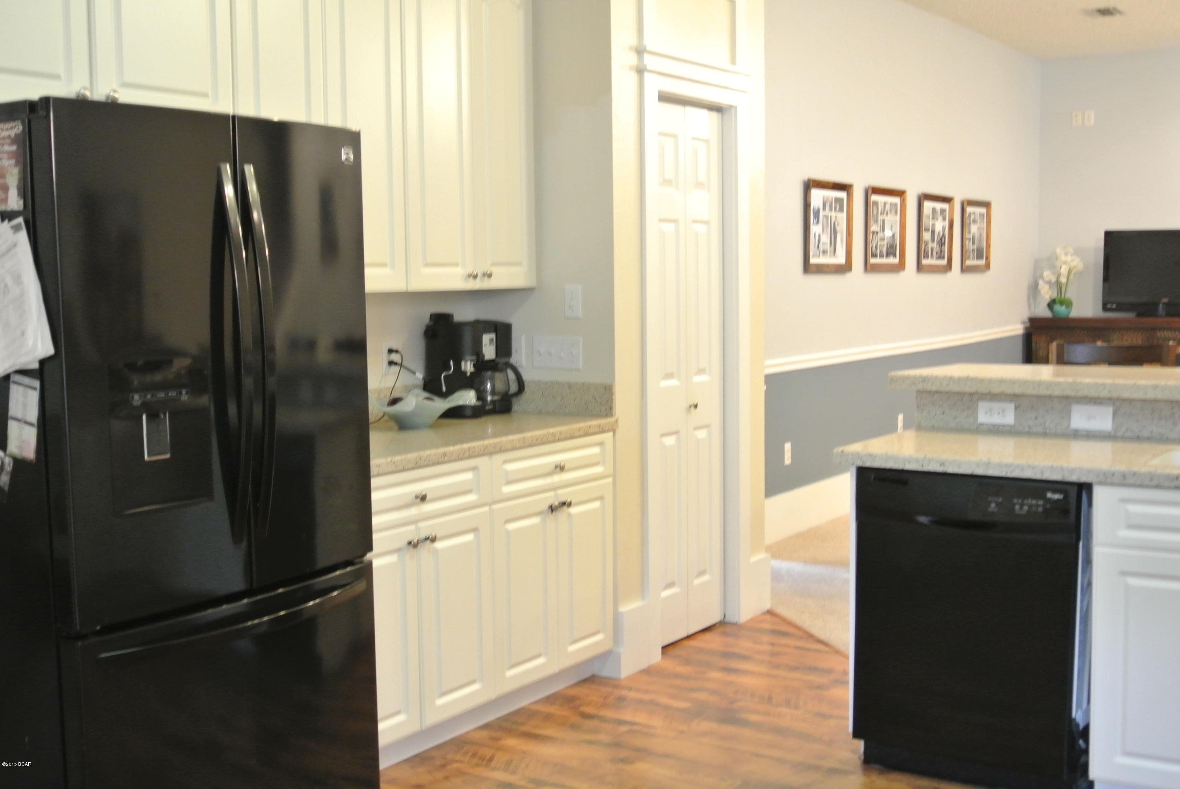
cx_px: 590
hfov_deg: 46.3
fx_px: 1378
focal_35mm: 42
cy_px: 394
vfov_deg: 32.0
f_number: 4.2
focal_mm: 15.7
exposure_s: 1/15
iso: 800
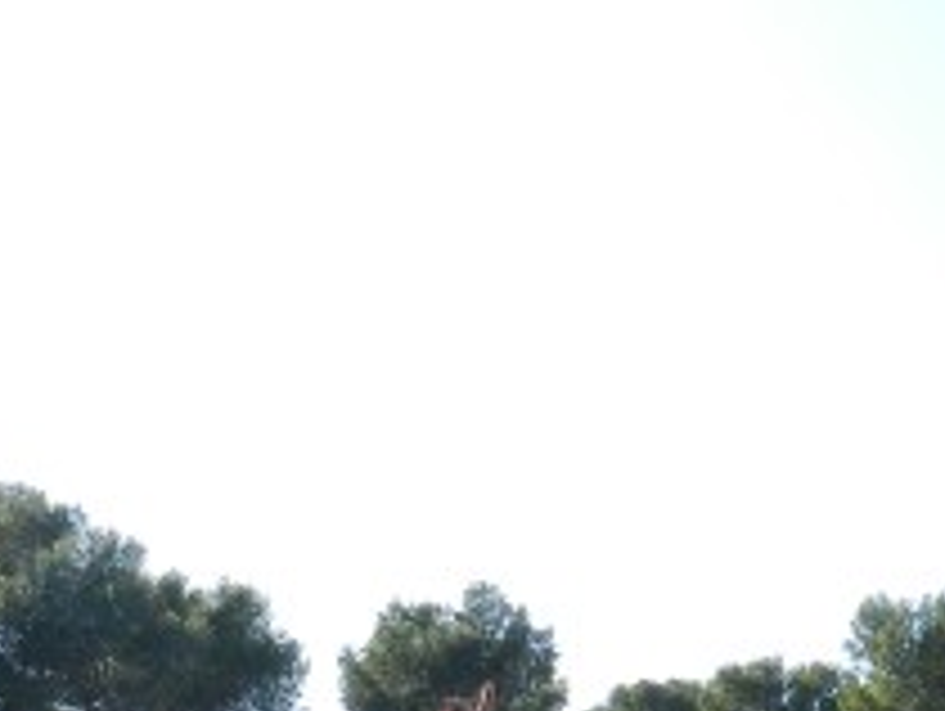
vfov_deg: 19.0
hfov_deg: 27.7
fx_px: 1913
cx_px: 585
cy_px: 999
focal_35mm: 70
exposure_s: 1/640
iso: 160
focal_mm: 4
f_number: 3.4
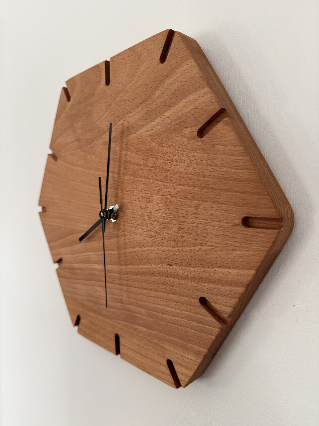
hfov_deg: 56.8
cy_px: 213
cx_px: 160
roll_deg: -0.3
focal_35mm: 24
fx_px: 295
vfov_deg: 71.6
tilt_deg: -3.1
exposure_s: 1/120
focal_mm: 6.76
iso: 200
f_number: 1.78
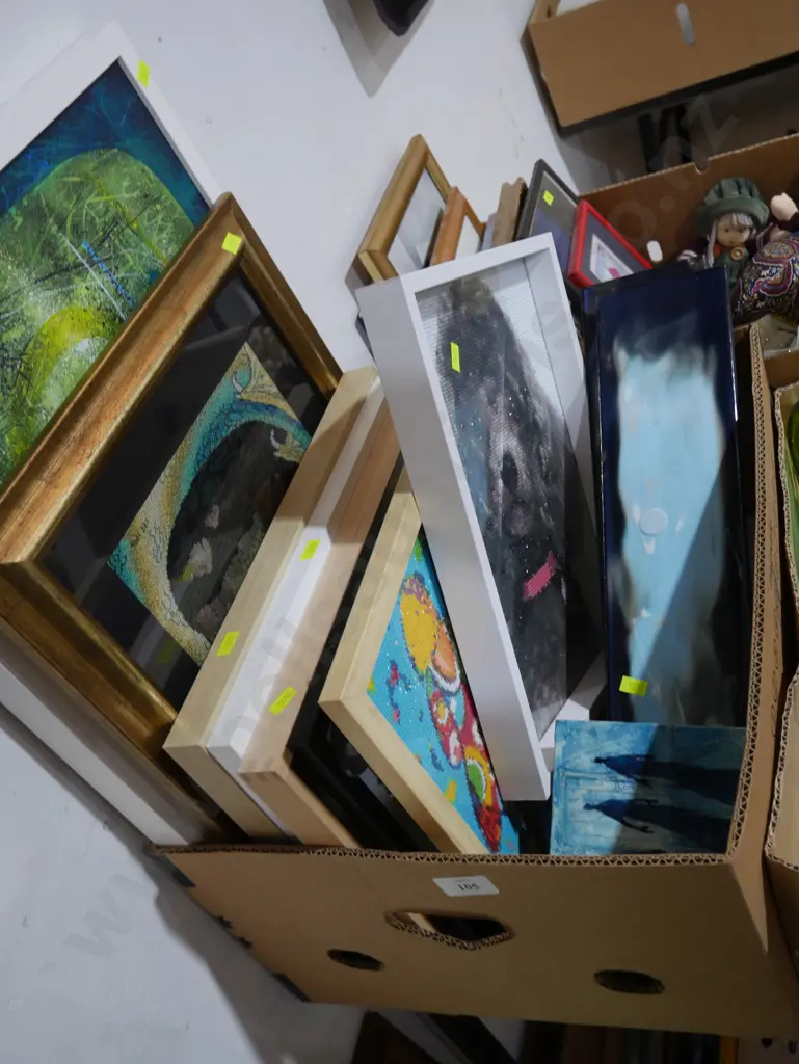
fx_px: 1046
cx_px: 400
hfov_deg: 41.8
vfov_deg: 53.9
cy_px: 532
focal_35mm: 34
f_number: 4
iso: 1000
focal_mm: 17
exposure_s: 1/60
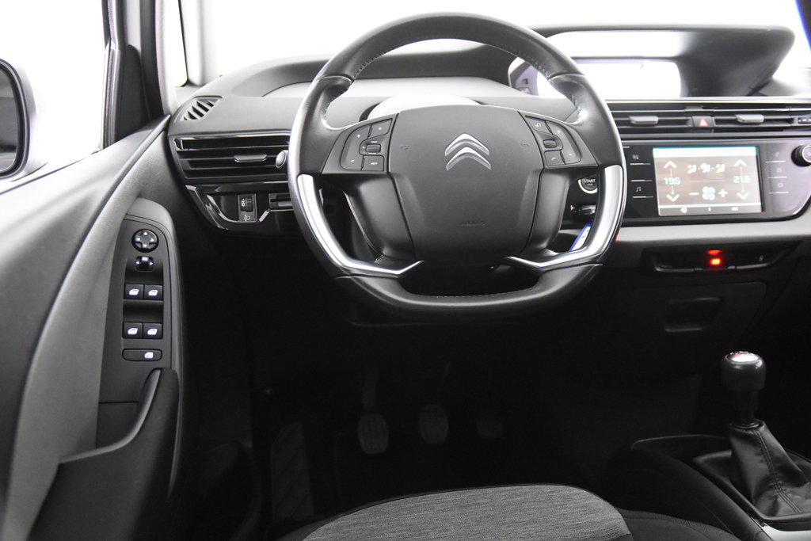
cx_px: 406
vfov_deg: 36.9
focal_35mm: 36
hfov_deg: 53.1
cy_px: 270
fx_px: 811
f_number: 3
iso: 7200
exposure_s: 1/40
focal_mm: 24
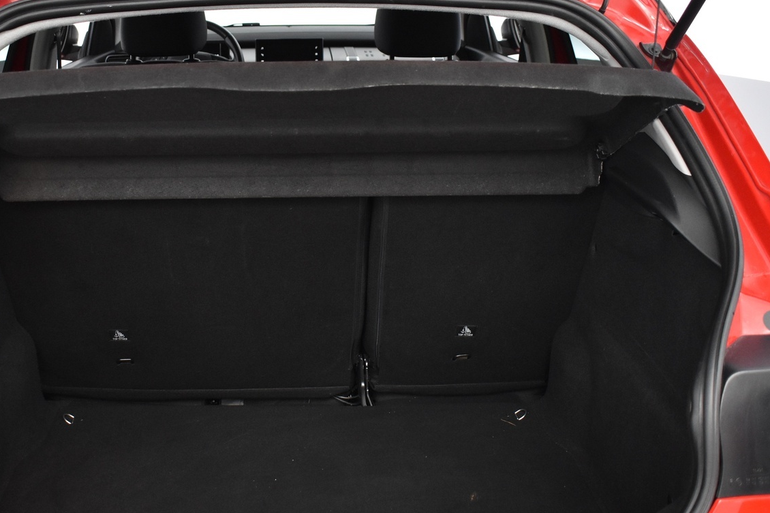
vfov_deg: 31.2
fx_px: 920
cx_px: 289
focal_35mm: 43
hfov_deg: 45.1
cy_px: 255
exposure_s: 1/30
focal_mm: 20
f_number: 3.8
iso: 1800
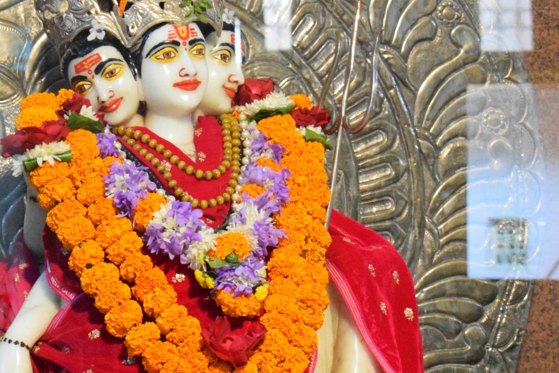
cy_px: 260
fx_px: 3437
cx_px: 214
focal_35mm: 221
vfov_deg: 6.2
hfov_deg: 9.3
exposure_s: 1/60
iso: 3200
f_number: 5.6
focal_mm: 55
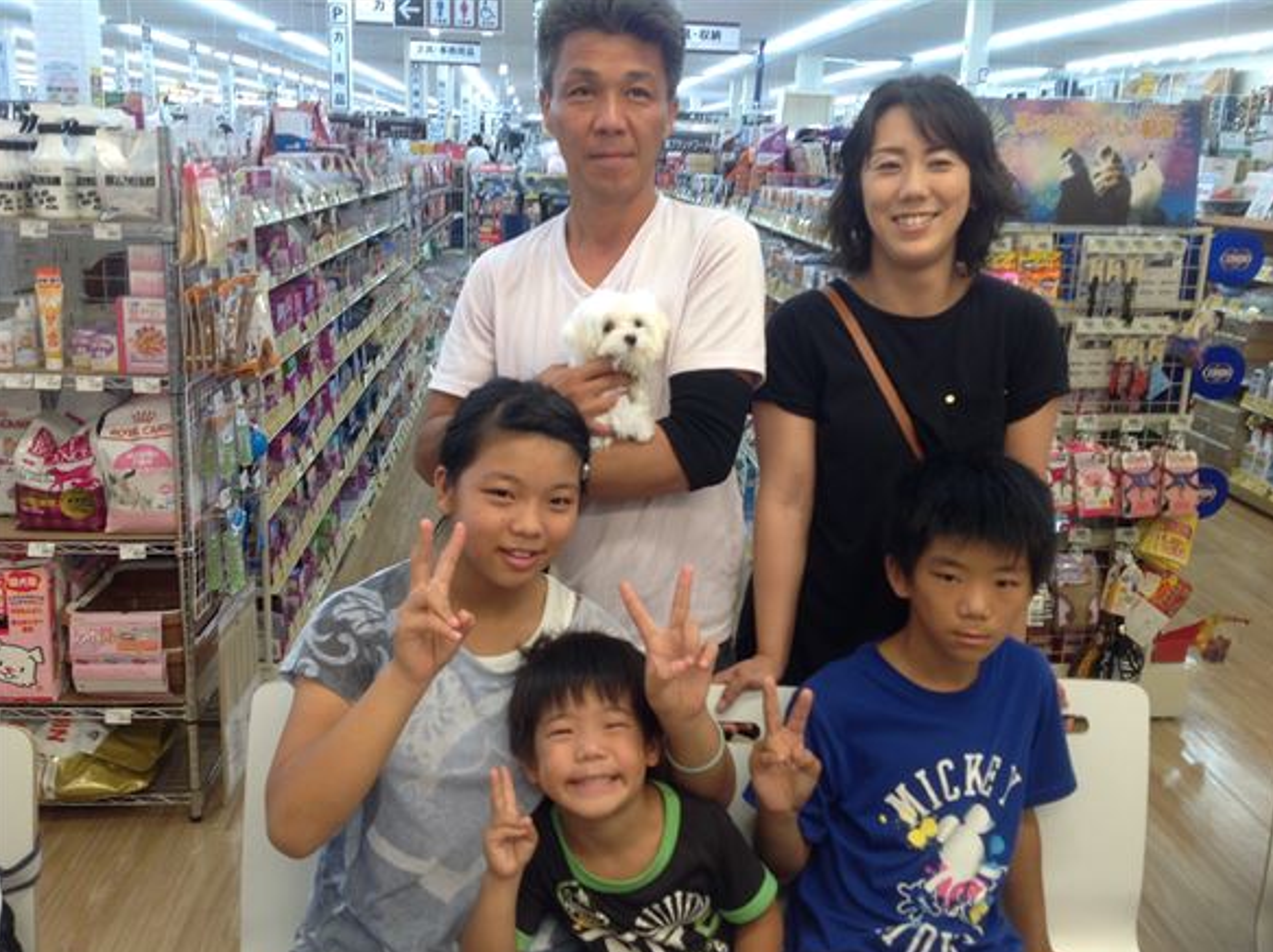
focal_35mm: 36
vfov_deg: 39.6
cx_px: 646
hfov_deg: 51.4
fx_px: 1323
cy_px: 487
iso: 50
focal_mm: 4.28
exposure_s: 1/30
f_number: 2.4
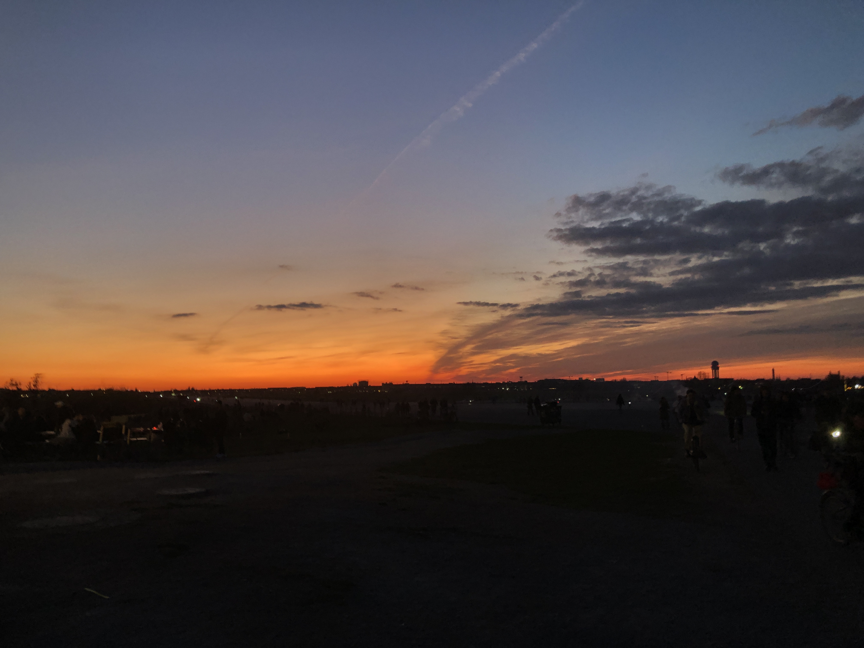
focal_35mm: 28
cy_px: 324
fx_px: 699
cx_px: 432
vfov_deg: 49.7
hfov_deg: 63.4
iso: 320
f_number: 1.8
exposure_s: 1/40
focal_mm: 3.99
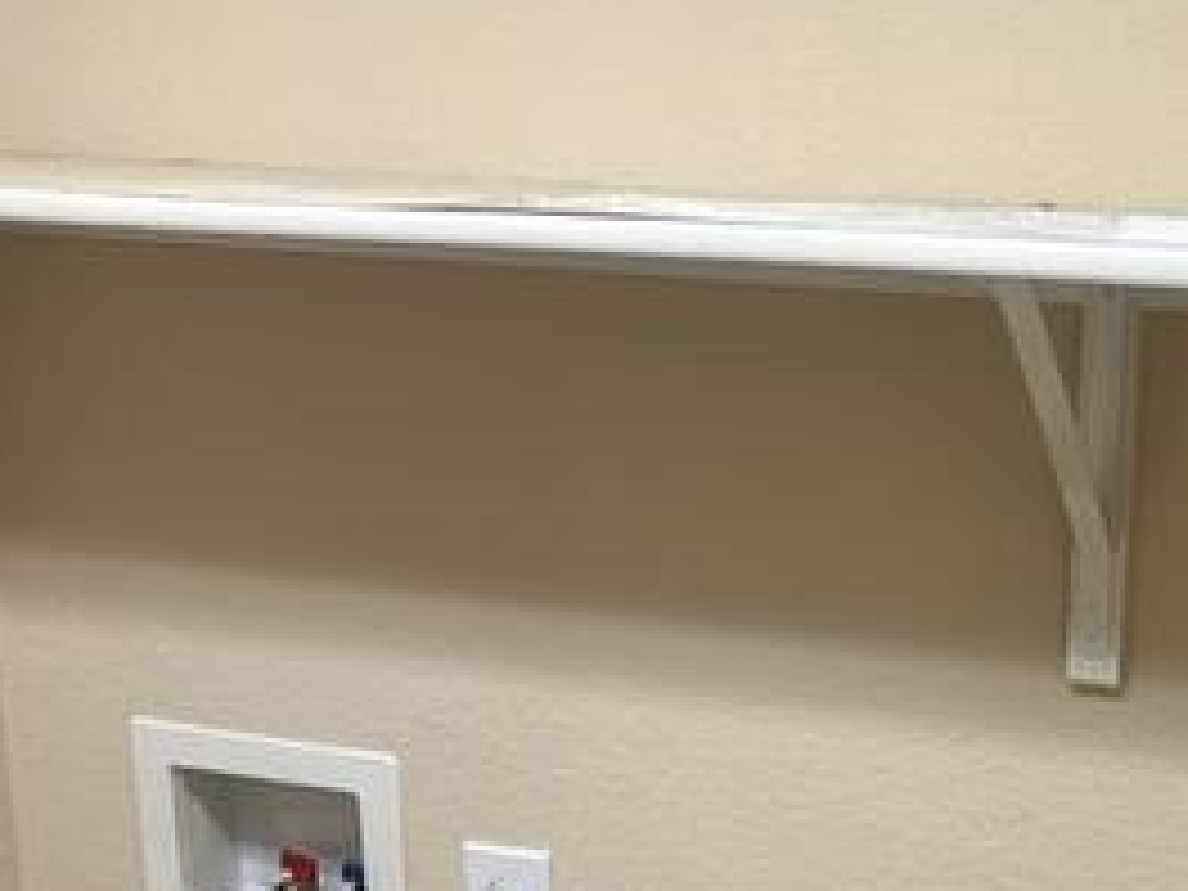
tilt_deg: -16.9
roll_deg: -1.0
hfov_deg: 29.9
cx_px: 986
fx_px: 2162
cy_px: 734
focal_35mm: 63
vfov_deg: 22.9
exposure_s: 1/120
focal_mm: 5.7
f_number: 1.5
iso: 64
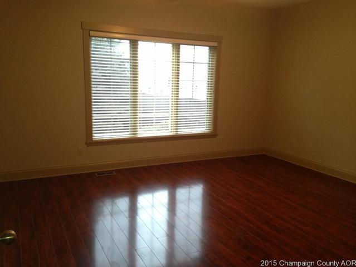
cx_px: 178
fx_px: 340
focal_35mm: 33
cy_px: 134
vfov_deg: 43.0
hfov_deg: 55.3
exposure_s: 1/20
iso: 160
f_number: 2.4
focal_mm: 4.13
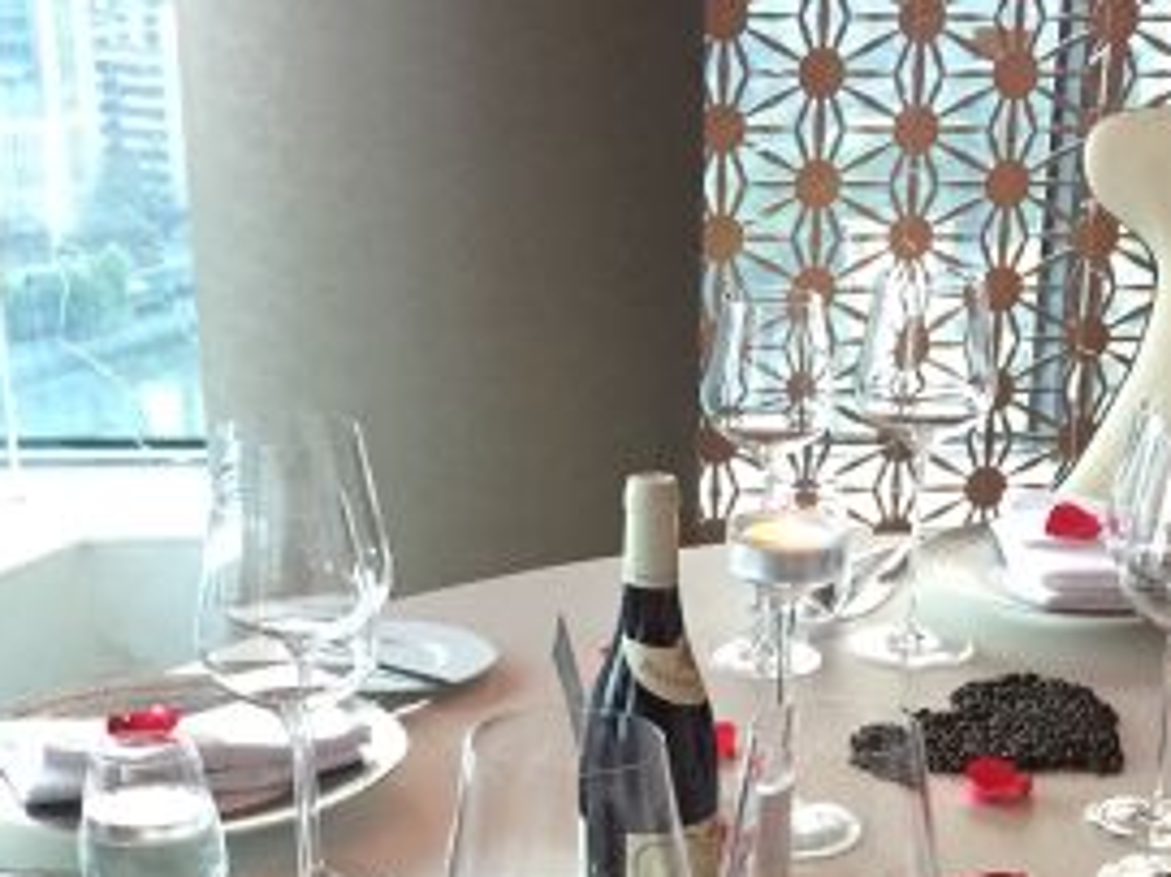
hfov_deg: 25.9
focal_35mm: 75
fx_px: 2536
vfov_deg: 18.3
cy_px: 1130
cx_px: 743
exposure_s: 1/33
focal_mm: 4.15
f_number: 2.2
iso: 250
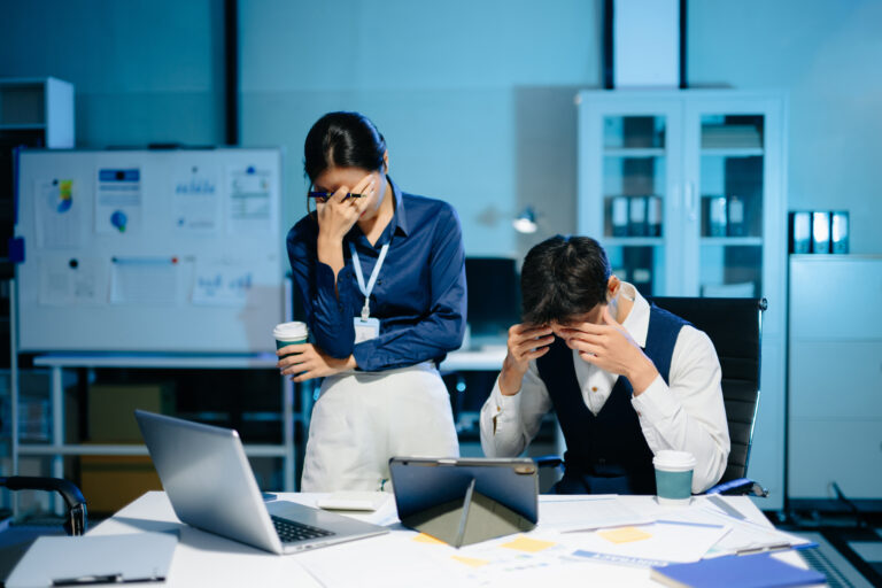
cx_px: 441
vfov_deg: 27.0
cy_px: 294
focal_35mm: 50
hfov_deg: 39.6
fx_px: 1225
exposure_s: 1/400
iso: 400
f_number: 1.4
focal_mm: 50
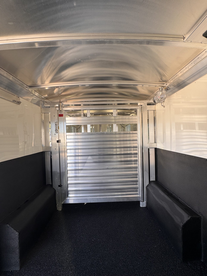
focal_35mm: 14
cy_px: 138
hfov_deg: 85.7
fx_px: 112
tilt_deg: -2.0
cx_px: 104
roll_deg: +2.4
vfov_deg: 102.1
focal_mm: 2.22
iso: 50
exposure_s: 1/99
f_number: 2.2
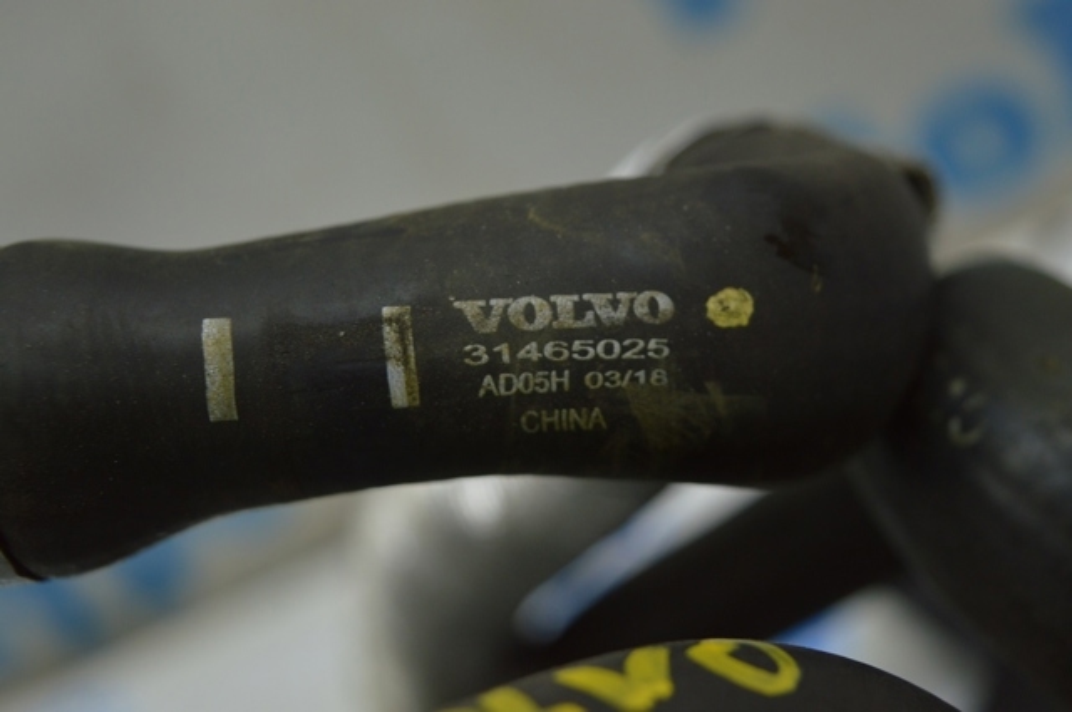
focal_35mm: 63
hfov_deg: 31.9
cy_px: 356
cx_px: 536
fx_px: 1874
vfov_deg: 21.5
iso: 400
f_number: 5
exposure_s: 1/50
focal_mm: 42
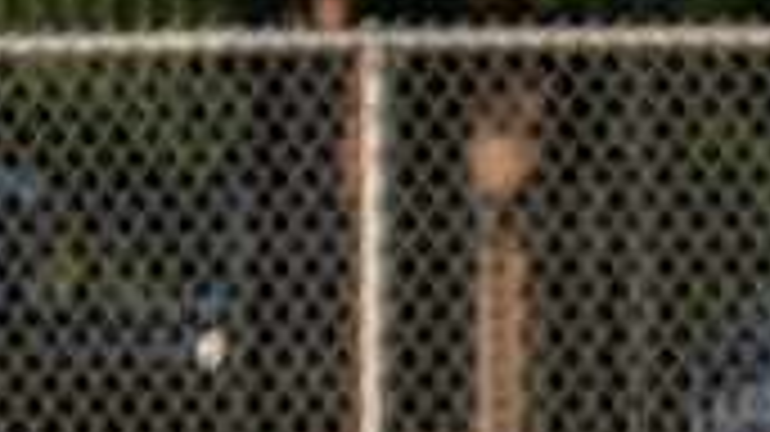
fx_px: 28285
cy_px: 831
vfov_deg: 0.9
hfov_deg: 1.6
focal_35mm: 1386
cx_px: 1064
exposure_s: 1/5000
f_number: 2.8
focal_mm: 200
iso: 320
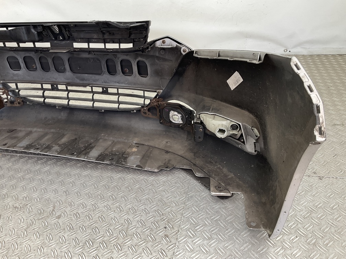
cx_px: 173
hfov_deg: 61.7
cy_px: 130
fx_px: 290
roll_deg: +4.0
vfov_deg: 48.2
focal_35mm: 29
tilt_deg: -33.1
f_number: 1.8
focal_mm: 3
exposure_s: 1/100
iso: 40
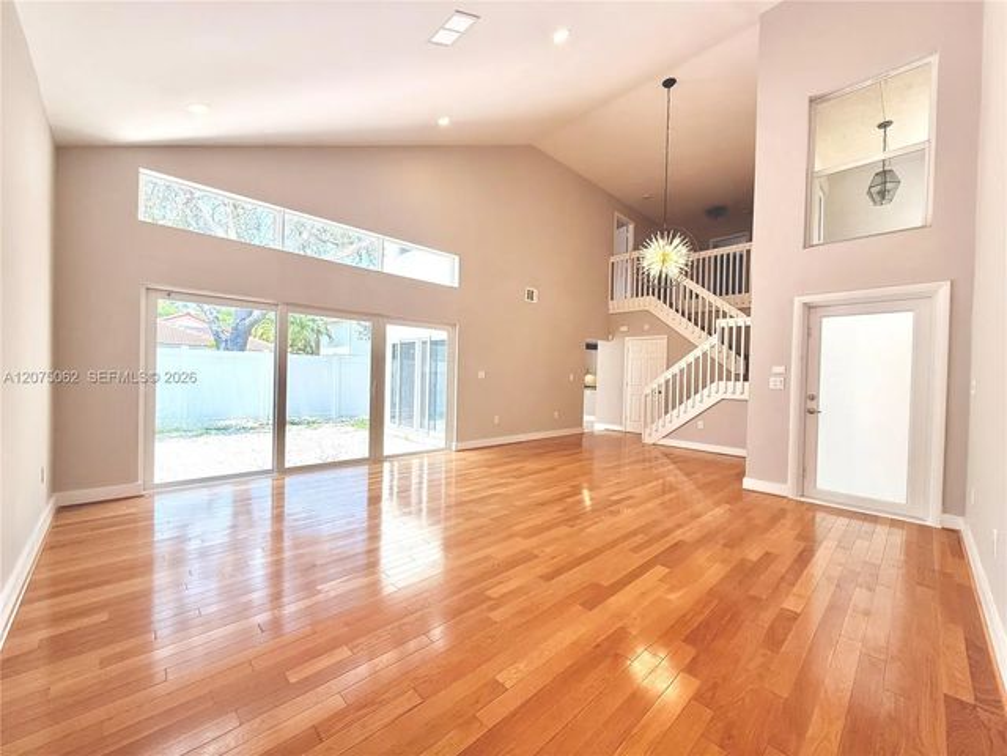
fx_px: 407
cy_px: 378
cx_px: 504
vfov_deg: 85.7
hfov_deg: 102.1
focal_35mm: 14
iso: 64
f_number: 2.2
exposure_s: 1/215
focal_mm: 2.22
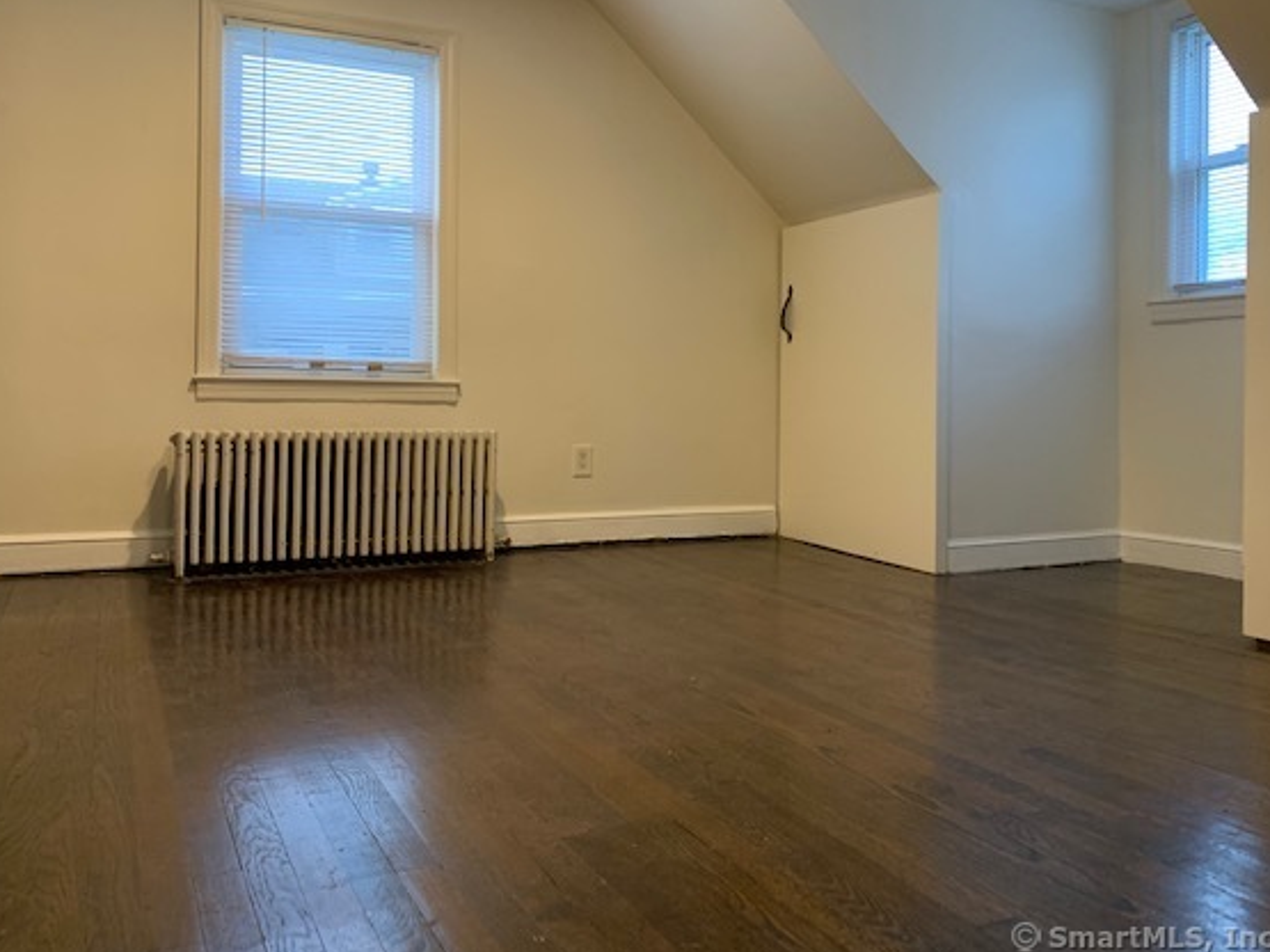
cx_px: 664
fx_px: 1100
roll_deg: -0.2
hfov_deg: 59.9
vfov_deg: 46.7
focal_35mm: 30
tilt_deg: +0.8
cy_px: 416
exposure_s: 1/60
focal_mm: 4.25
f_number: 1.8
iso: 250
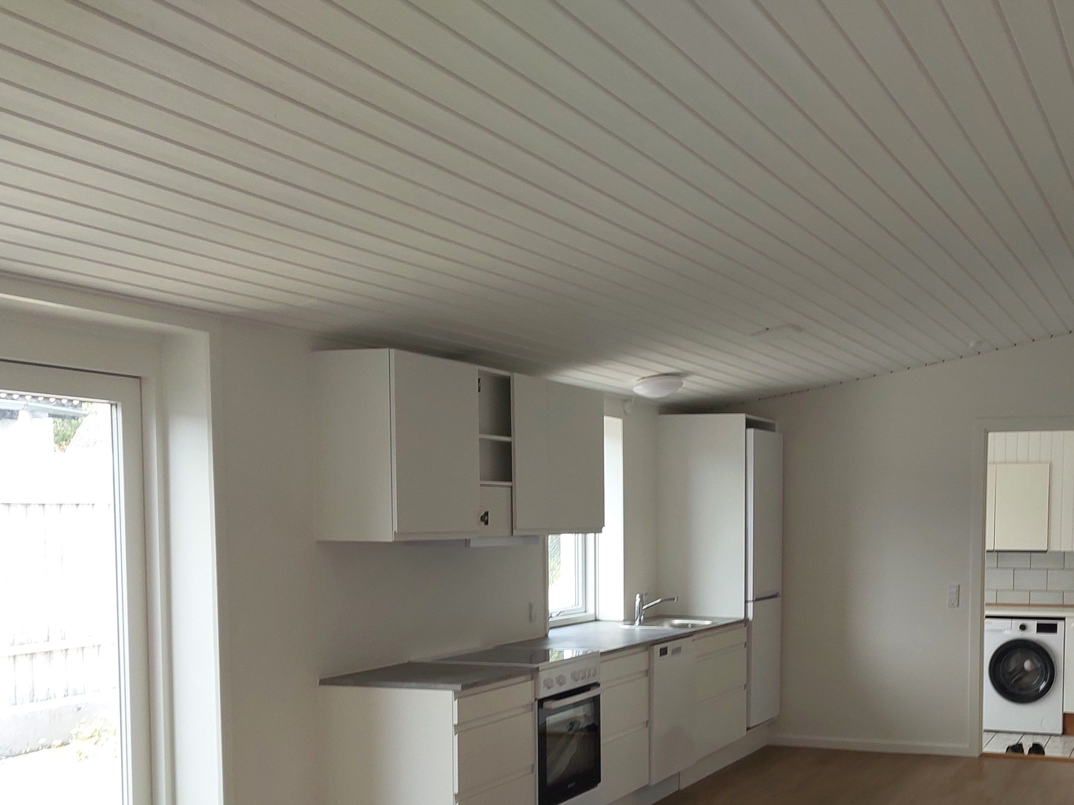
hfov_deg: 42.4
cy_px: 620
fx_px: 1334
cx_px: 811
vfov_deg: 32.8
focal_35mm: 43
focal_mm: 4
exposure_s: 1/100
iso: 32
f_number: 1.8
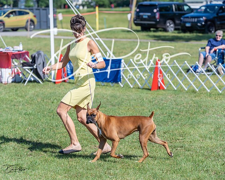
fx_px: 885
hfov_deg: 14.5
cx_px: 112
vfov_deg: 11.6
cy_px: 90
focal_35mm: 133
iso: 100
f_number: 4
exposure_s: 1/1000
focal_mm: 118
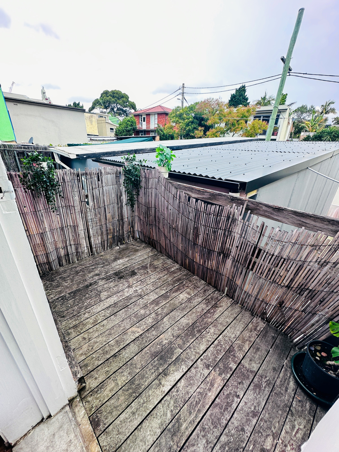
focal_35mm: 14
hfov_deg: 85.7
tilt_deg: -24.8
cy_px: 226
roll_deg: -0.6
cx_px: 170
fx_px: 183
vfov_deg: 102.1
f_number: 2.2
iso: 40
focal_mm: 2.22
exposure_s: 1/231
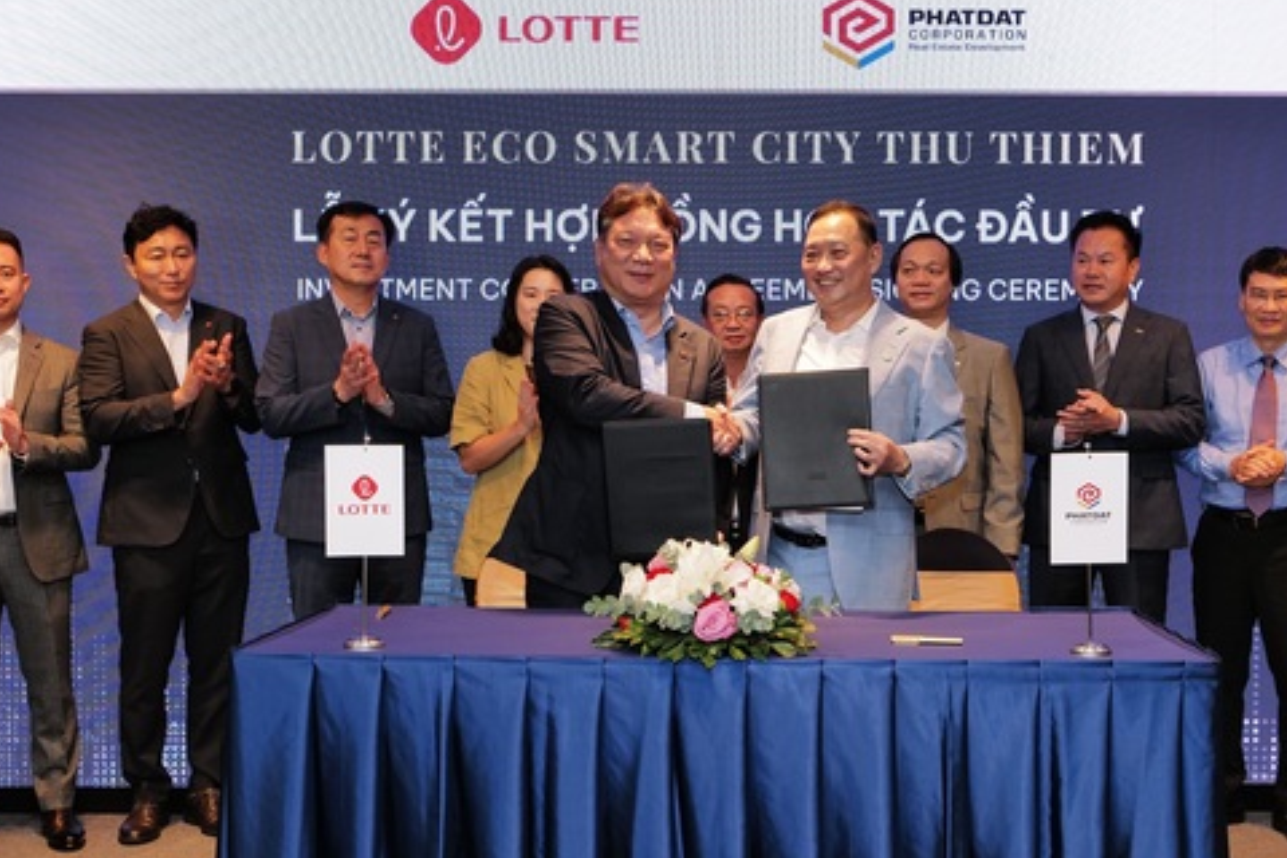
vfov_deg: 29.8
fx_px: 1609
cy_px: 477
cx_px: 753
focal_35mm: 45
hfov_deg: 43.4
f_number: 4
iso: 800
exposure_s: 1/100
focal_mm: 30
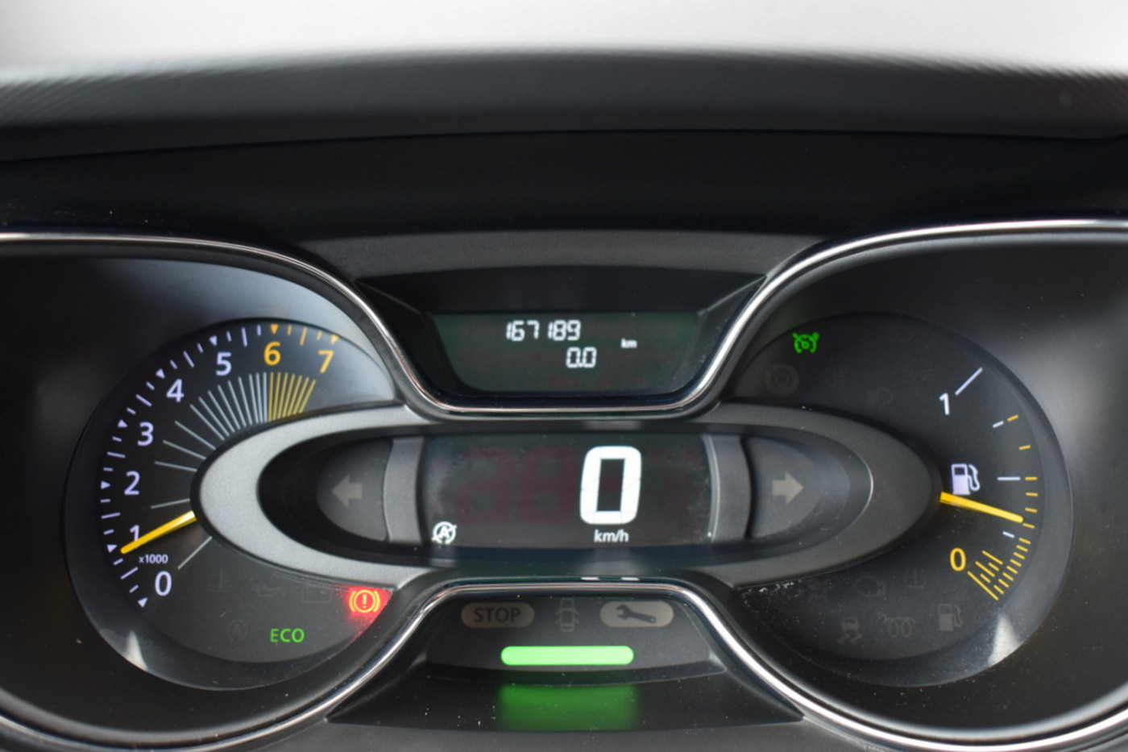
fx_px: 1316
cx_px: 564
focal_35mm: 42
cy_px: 376
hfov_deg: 46.4
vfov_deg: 31.9
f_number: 4.2
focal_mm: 28
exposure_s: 1/60
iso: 1000
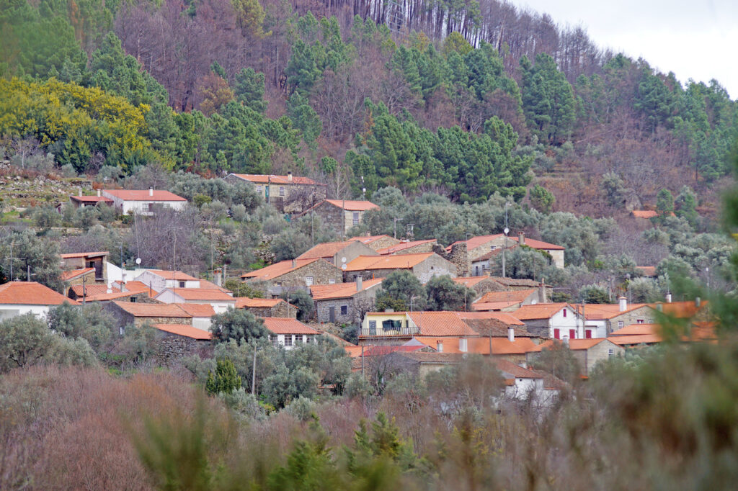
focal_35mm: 240
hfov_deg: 8.6
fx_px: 4918
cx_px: 369
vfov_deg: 5.7
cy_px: 246
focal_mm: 160
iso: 100
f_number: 3.2
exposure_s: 1/250
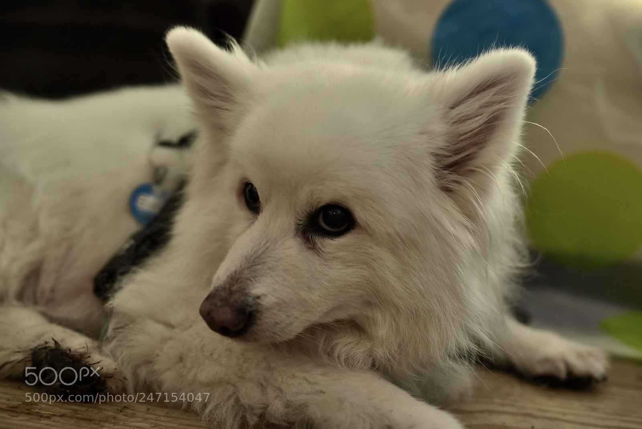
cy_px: 214
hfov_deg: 54.4
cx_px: 321
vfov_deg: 37.9
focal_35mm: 35
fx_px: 624
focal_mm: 35
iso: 400
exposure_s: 1/160
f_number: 2.8
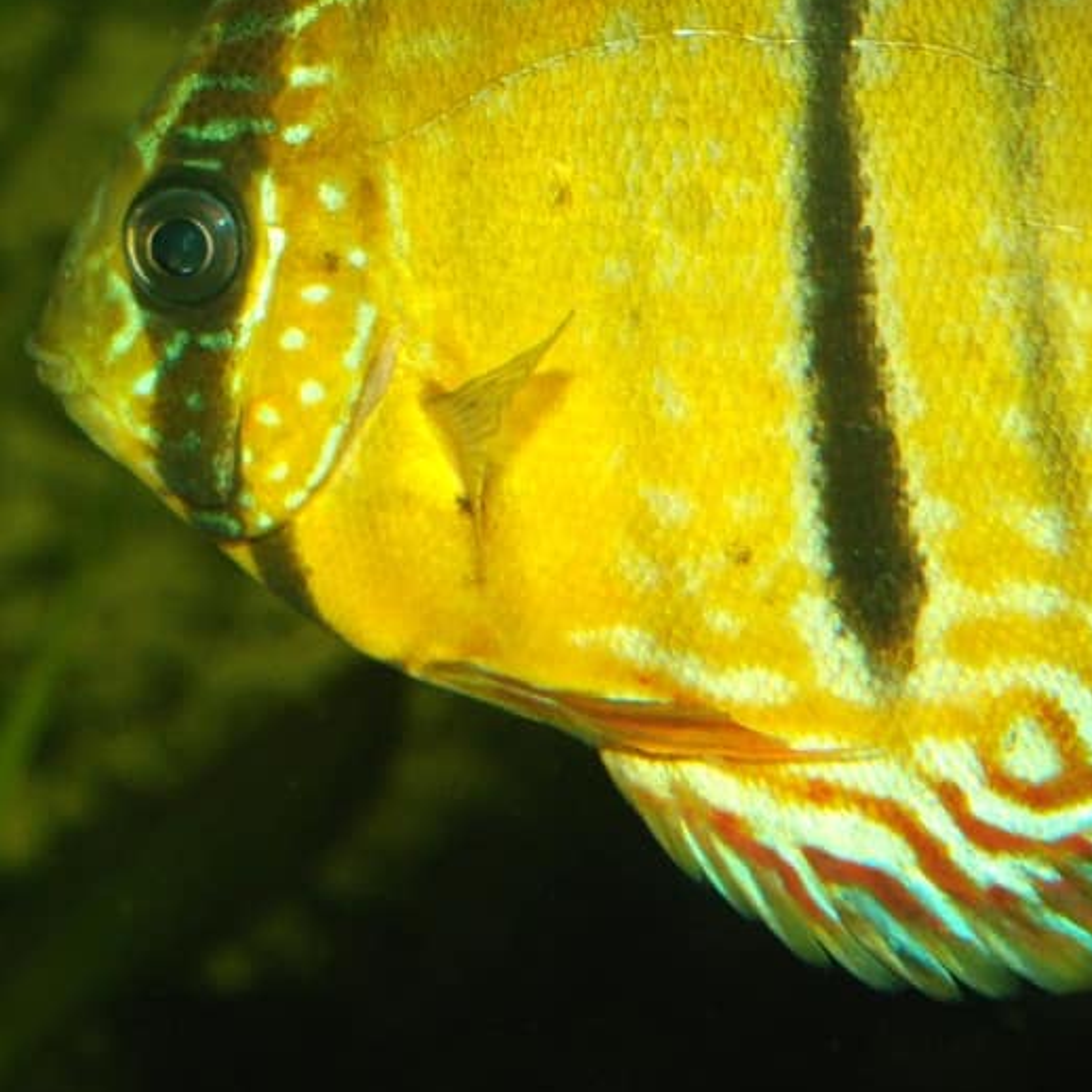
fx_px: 7031
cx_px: 774
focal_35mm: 197
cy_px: 140
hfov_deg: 8.9
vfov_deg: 8.9
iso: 400
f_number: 8
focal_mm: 50
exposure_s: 1/200
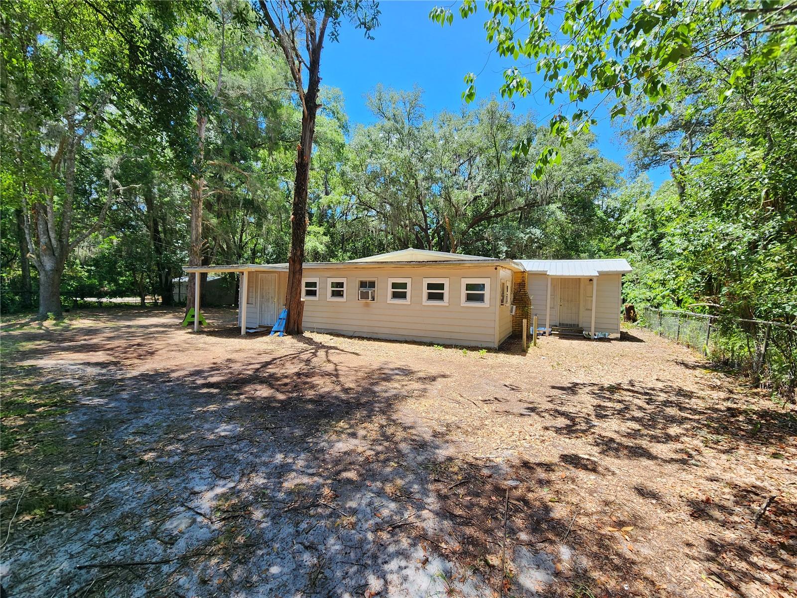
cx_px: 398
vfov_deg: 89.9
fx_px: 299
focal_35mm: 13
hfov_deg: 106.2
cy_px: 299
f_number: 2.2
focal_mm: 2.2
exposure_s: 1/599
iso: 50
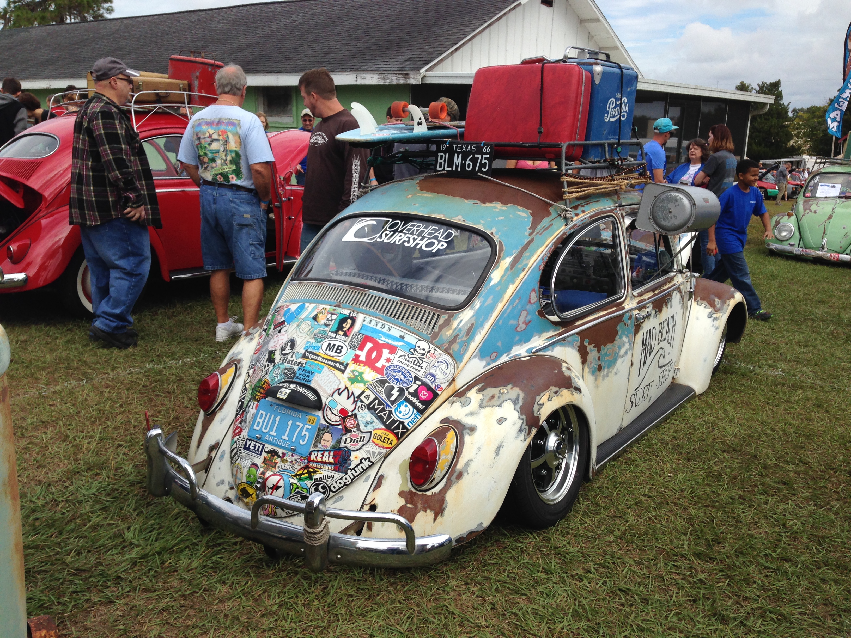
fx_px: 811
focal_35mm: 33
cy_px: 319
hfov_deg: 55.4
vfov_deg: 42.9
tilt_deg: -12.6
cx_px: 426
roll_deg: -1.9
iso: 50
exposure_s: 1/1466
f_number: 2.4
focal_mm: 4.12
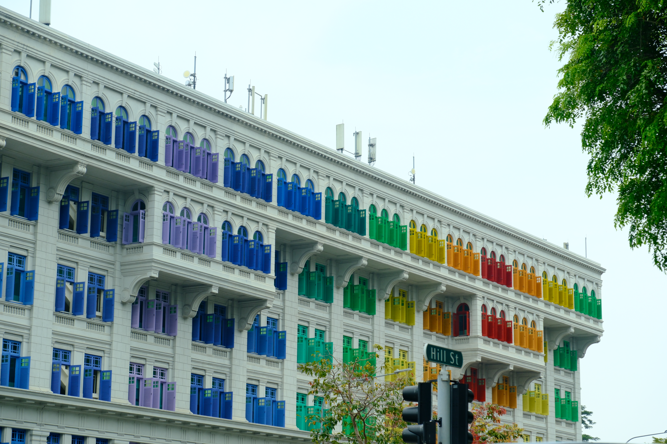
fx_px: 1464
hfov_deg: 25.7
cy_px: 222
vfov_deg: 17.3
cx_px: 334
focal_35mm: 79
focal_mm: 52.4
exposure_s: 1/200
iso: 250
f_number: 5.6
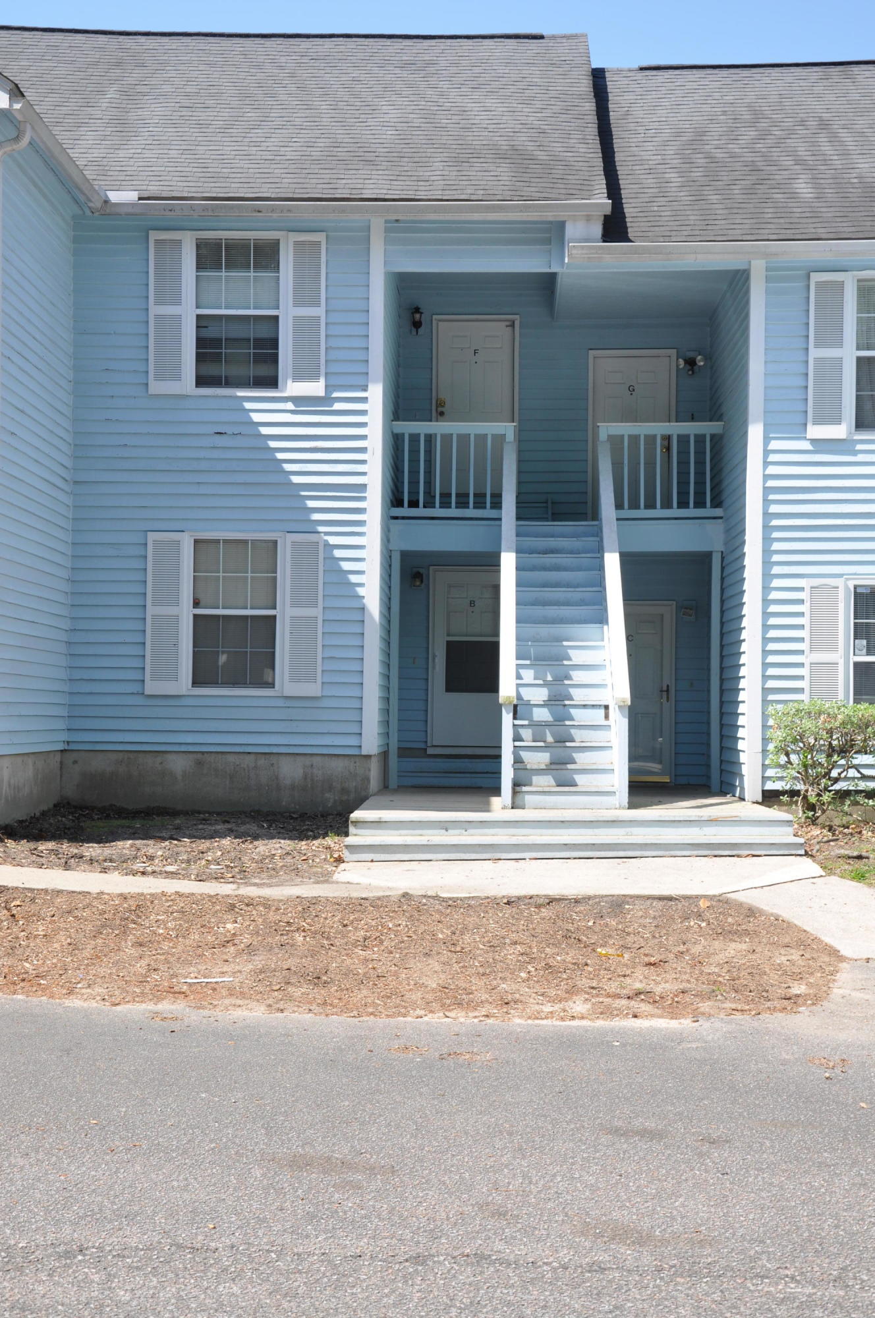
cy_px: 659
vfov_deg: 38.9
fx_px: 1864
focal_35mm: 51
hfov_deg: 26.4
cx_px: 438
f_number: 8
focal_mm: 34
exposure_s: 1/250
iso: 200
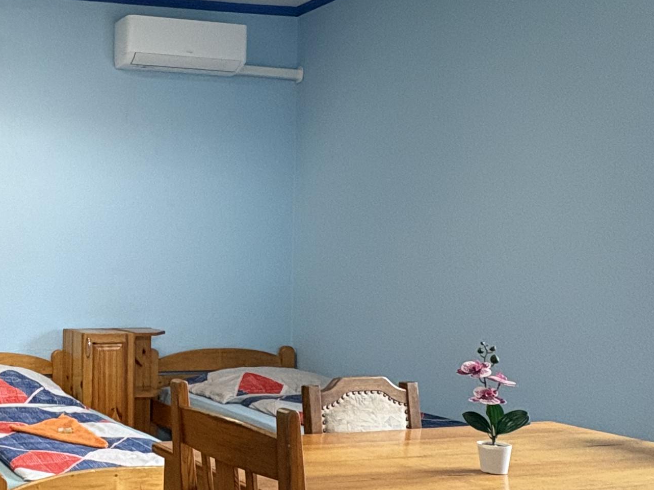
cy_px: 274
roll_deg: -0.8
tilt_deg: -1.6
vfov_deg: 32.8
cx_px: -42
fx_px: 831
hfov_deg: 37.0
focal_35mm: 44
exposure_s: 1/60
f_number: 2.2
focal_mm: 2.22
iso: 320
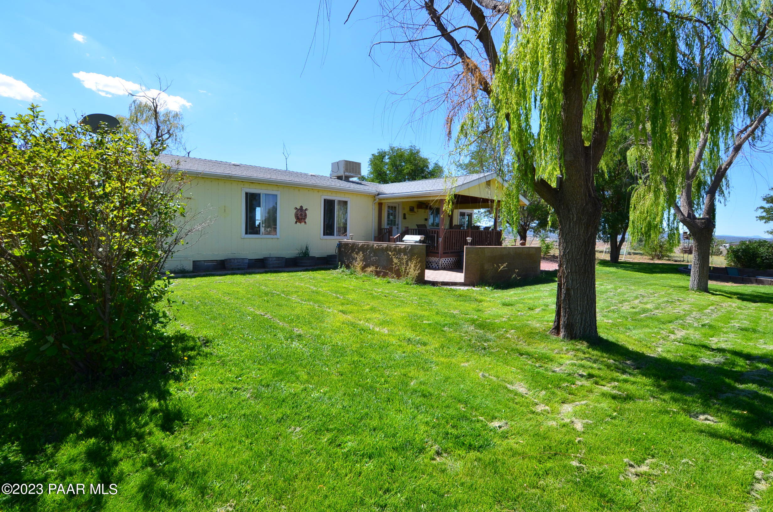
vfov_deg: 71.8
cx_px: 386
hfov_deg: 95.1
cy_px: 256
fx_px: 354
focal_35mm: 16
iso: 280
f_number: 10
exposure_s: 1/250
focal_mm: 11
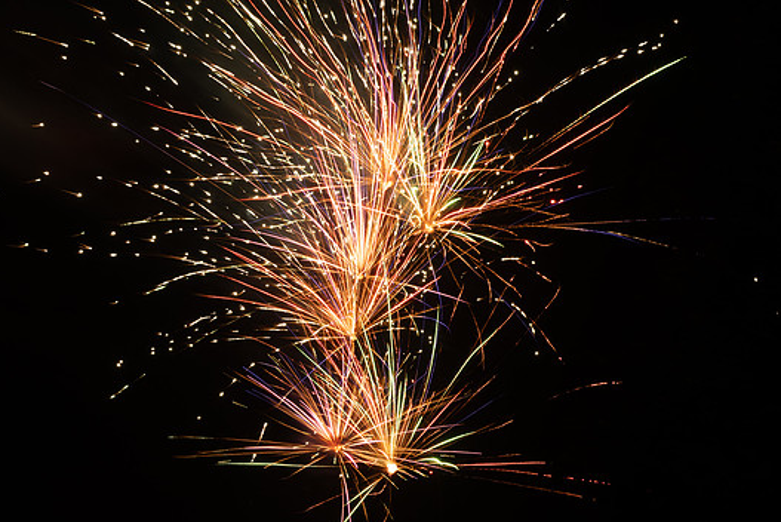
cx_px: 353
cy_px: 262
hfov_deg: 26.3
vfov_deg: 17.7
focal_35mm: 77
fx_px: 1671
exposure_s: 2.6
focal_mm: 70
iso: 200
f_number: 11
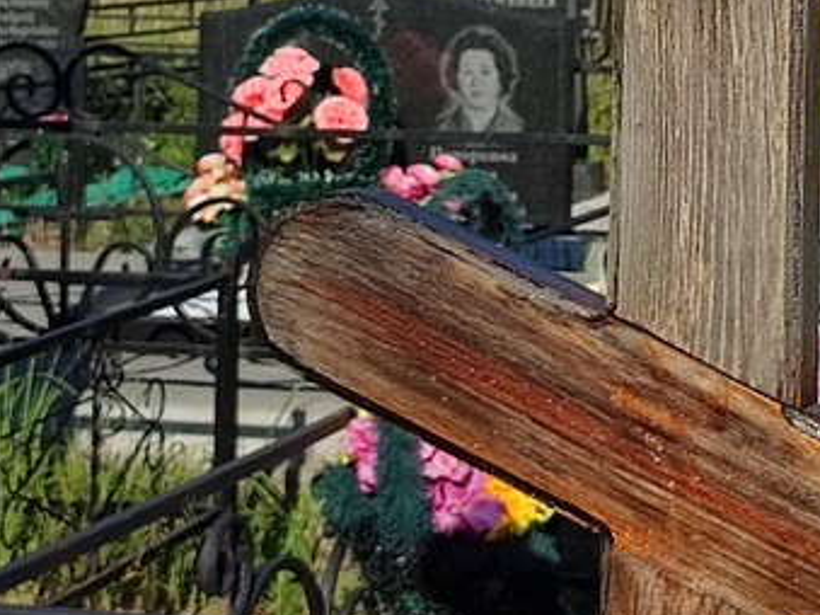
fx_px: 1397
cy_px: -58
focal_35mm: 59
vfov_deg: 23.3
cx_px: 764
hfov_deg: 31.0
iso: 50
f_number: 1.9
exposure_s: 1/1265
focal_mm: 6.04
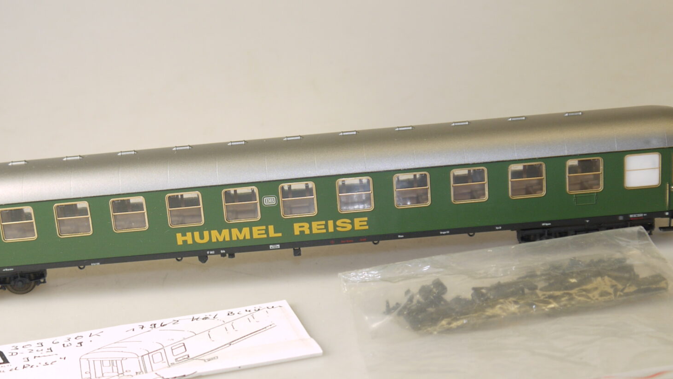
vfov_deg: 18.8
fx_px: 1142
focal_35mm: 64
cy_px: 206
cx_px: 269
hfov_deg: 32.7
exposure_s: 1/100
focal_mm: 15
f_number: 3.6
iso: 100
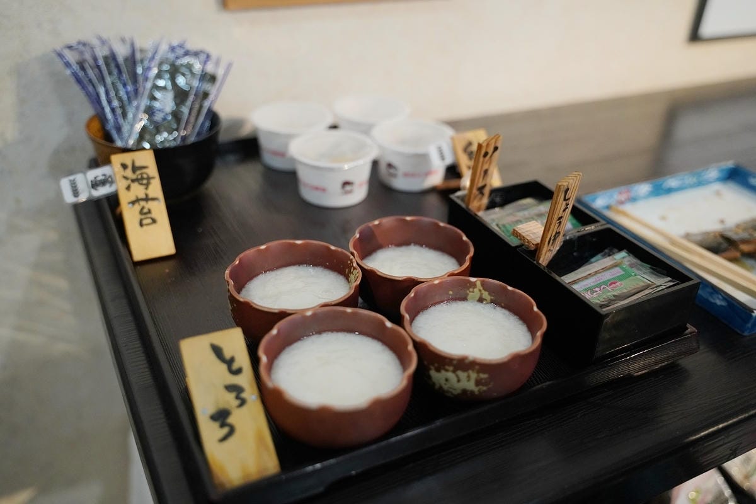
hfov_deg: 57.2
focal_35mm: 33
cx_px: 378
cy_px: 252
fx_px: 693
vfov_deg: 40.0
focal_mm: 33
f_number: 2.8
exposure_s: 1/160
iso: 3200
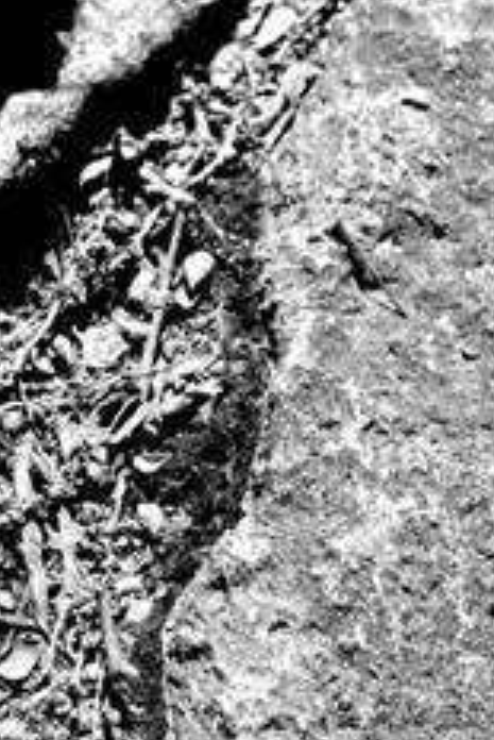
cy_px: -861
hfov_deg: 7.2
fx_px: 3843
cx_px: -357
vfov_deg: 10.0
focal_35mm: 187
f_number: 5.6
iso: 200
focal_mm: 26
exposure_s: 1/400
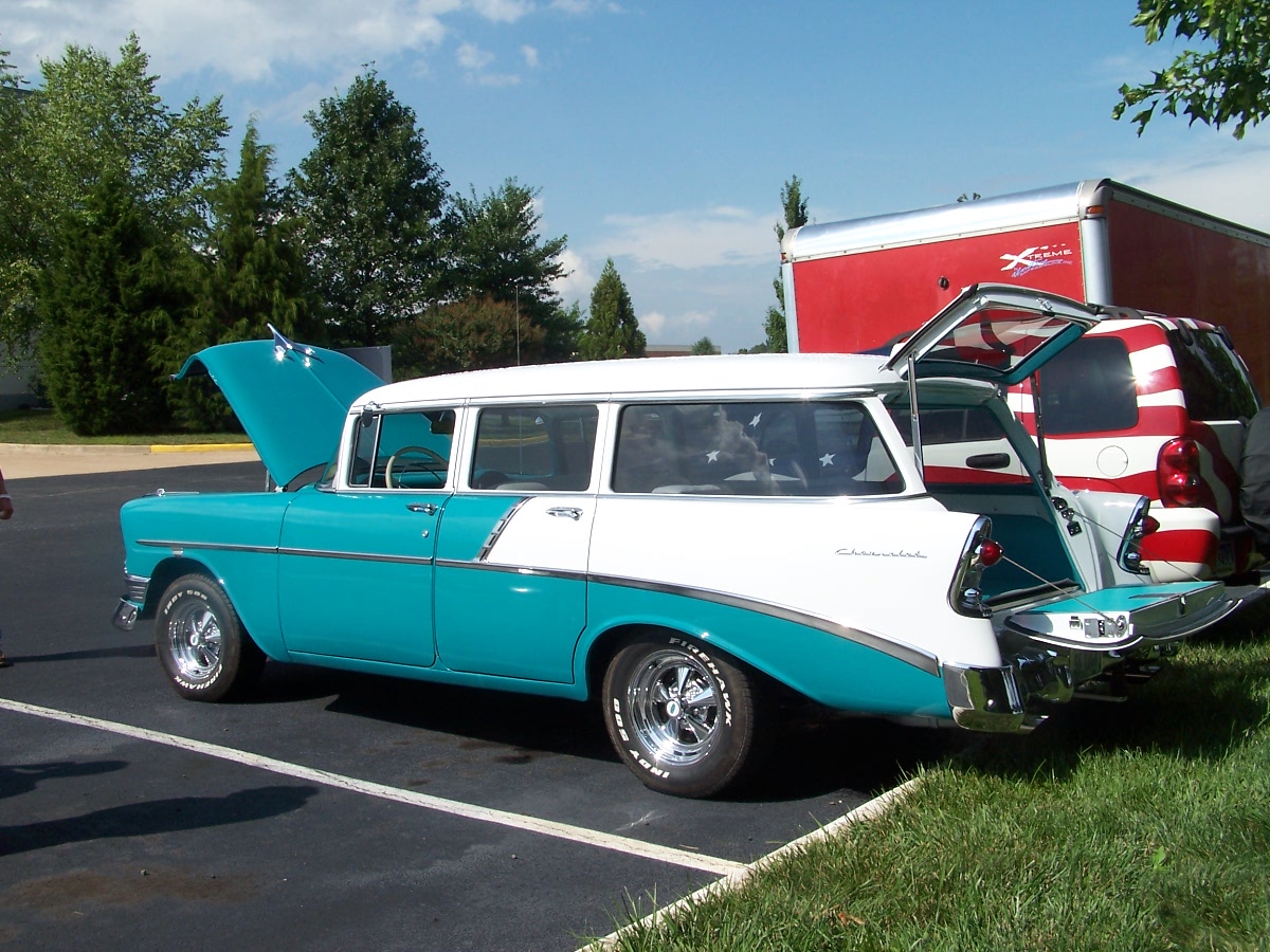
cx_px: 635
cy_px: 476
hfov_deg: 49.0
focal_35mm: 38
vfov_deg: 37.7
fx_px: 1394
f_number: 5.6
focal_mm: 6.3
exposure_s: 1/500
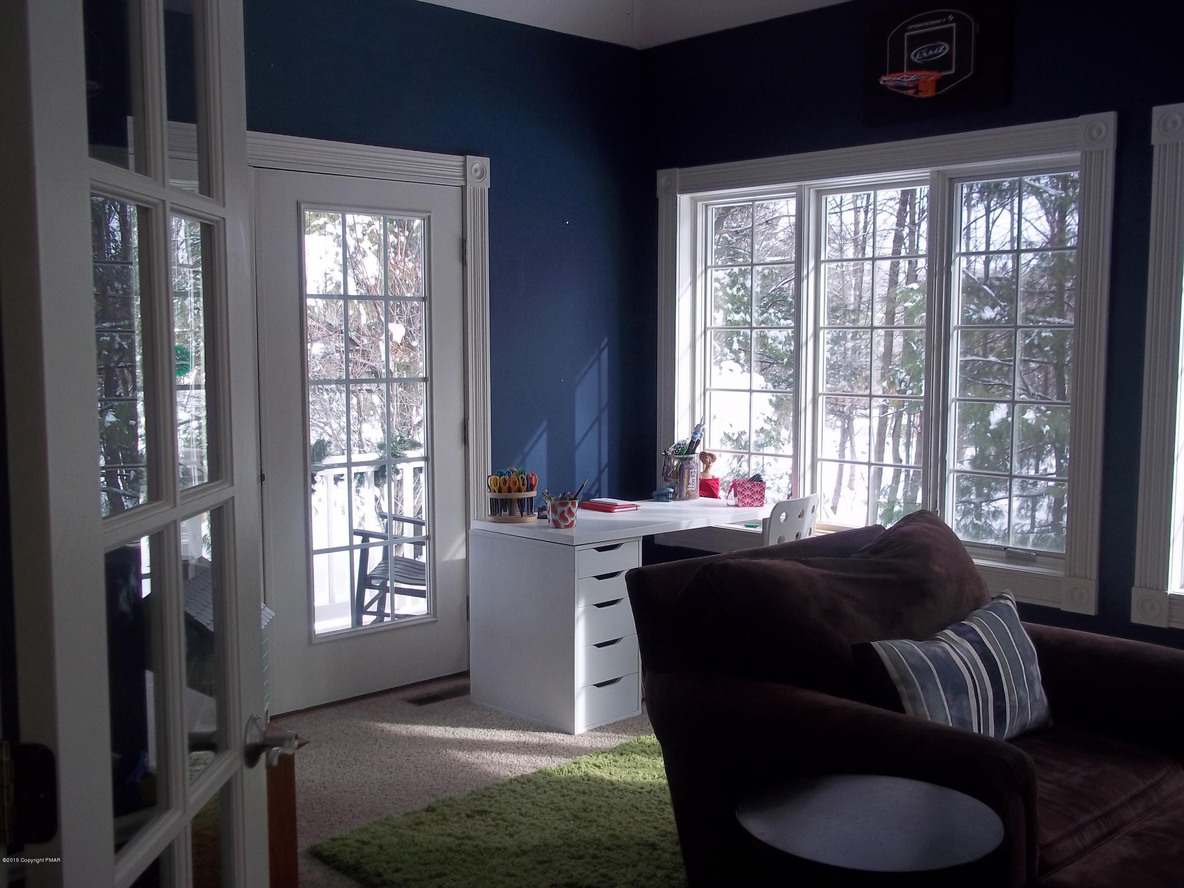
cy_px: 444
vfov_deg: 39.7
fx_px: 1231
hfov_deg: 51.4
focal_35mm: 36
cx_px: 592
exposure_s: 1/160
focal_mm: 6.5
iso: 80
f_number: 3.1
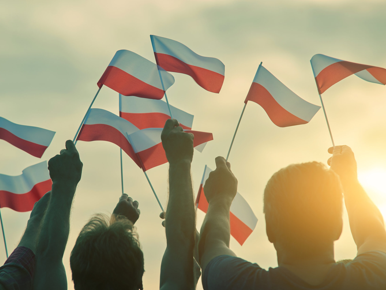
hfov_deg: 9.8
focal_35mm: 201
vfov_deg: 7.4
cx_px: 177
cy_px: 144
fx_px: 2242
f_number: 5.6
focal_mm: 185
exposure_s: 1/400
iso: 100
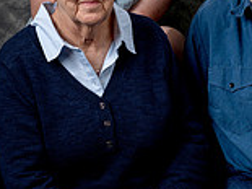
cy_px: 68
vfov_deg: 15.1
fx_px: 713
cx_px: 211
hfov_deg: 19.8
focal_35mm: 98
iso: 100
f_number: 5.6
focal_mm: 35
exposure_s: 1/160
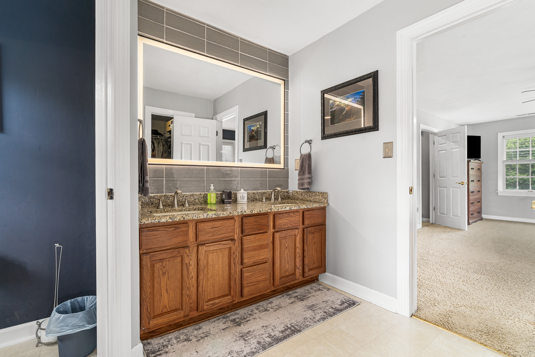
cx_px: 268
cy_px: 178
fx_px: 238
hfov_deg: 96.7
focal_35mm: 16
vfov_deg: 73.8
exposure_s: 1.6
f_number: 9
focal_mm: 16
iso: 400
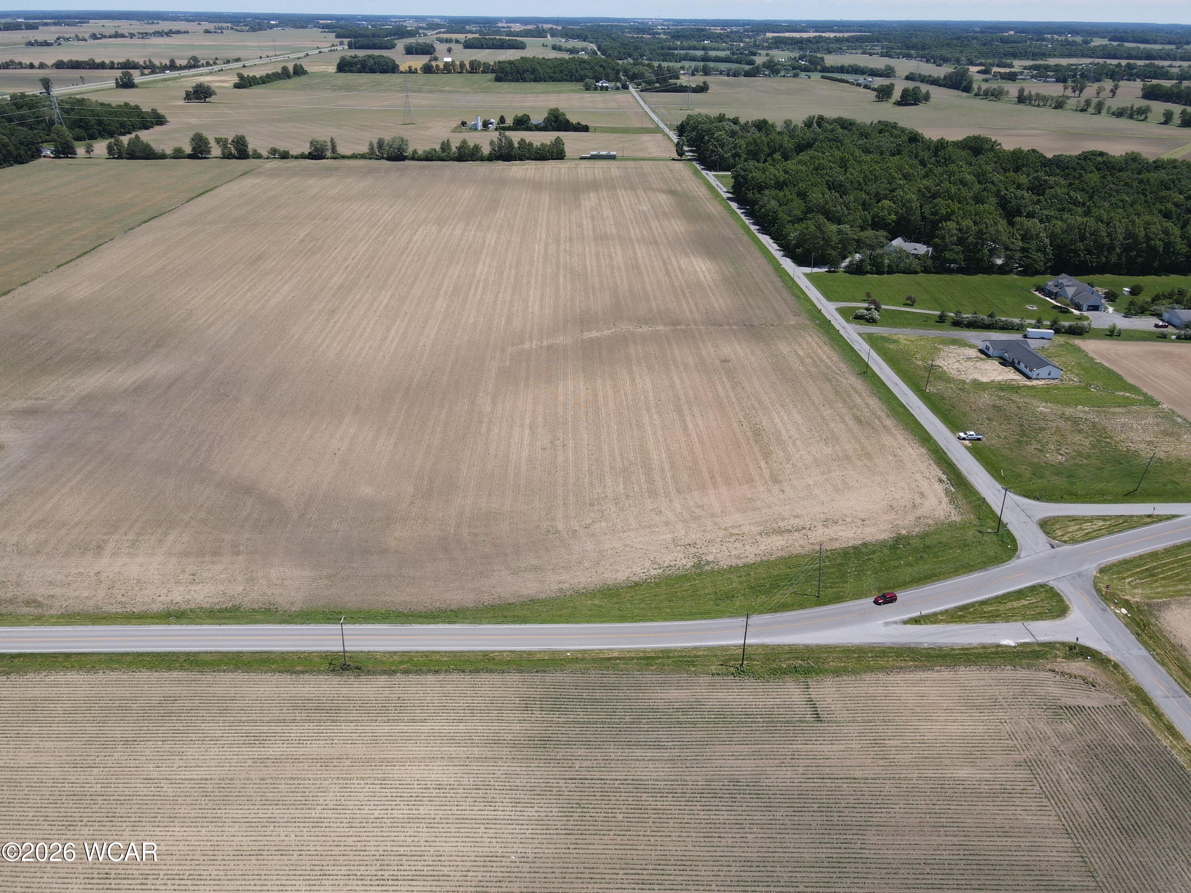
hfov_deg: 71.6
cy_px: 446
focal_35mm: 24
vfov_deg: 56.8
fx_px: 826
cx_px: 596
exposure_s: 1/800
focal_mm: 4.5
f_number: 2.8
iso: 100
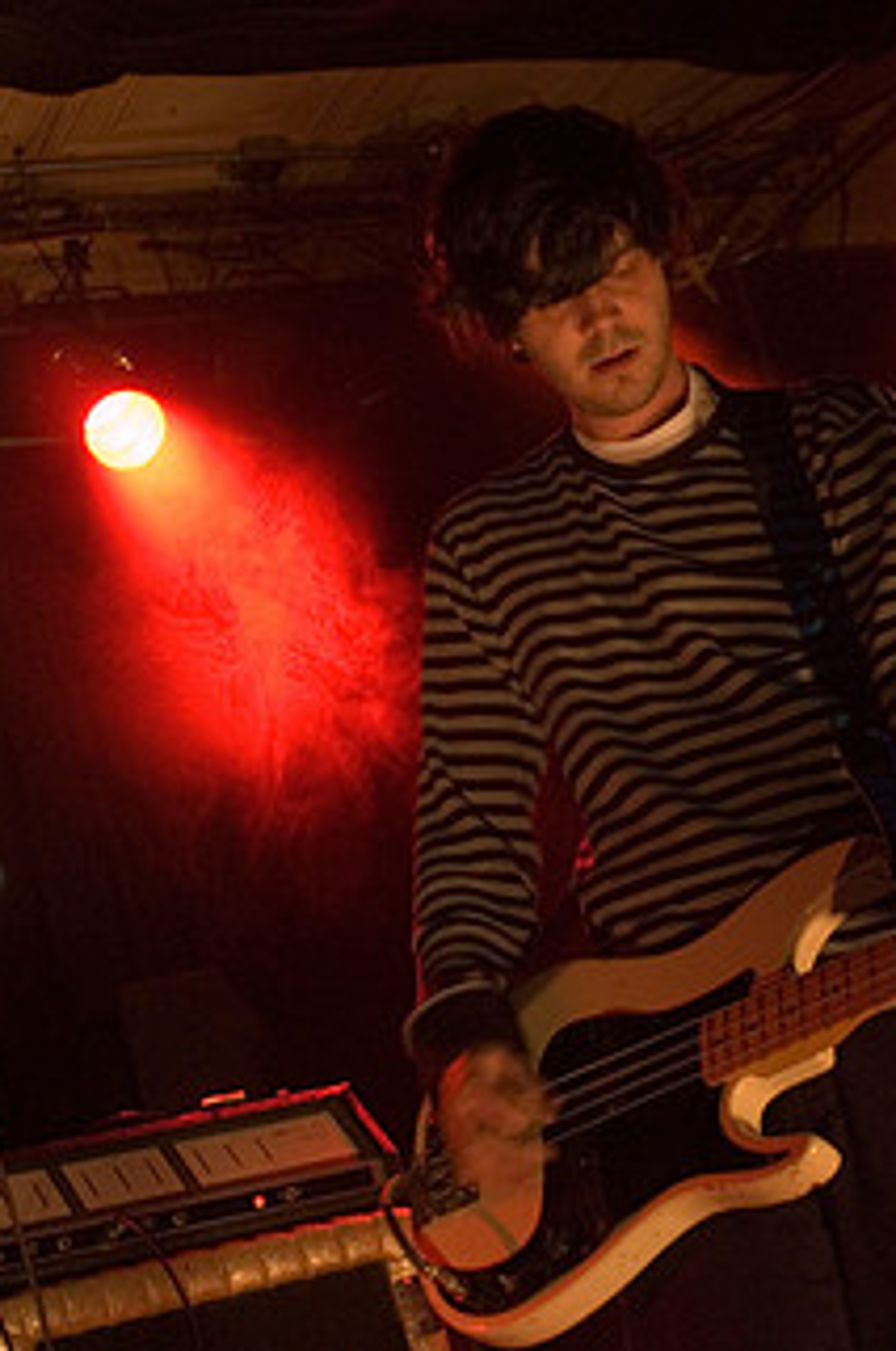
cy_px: 745
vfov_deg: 27.5
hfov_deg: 18.4
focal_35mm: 74
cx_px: 604
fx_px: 2760
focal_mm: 35
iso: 1600
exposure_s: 1/25
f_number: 2.8
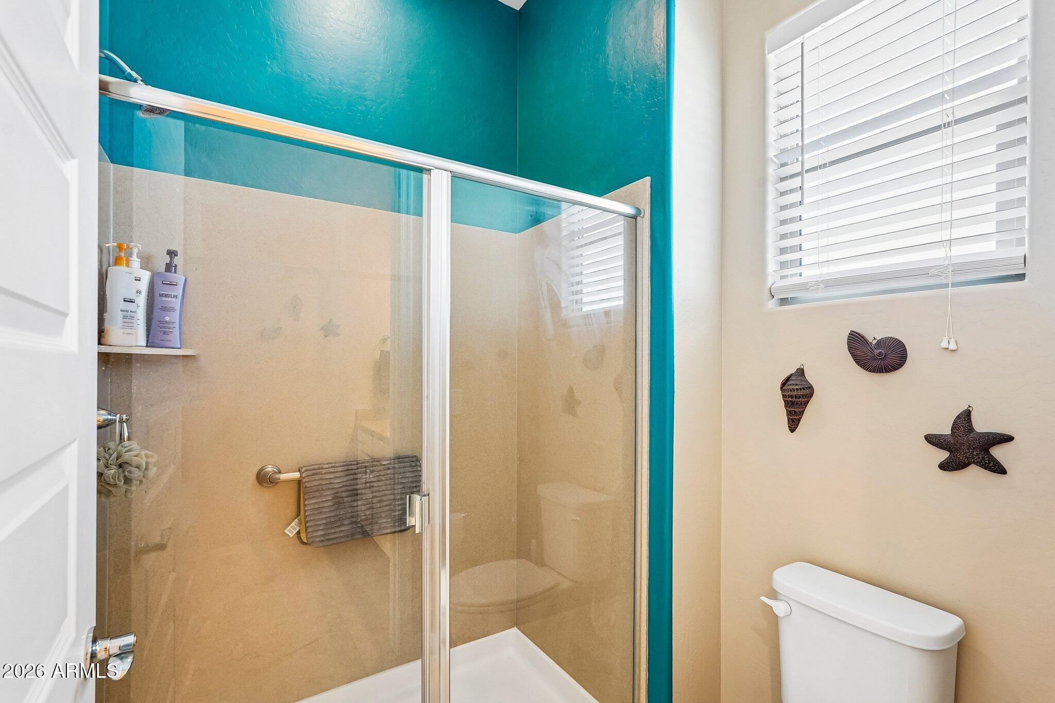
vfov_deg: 72.0
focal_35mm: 16
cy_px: 352
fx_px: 483
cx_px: 528
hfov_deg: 95.0
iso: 400
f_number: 8
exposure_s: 1/4
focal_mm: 16.5
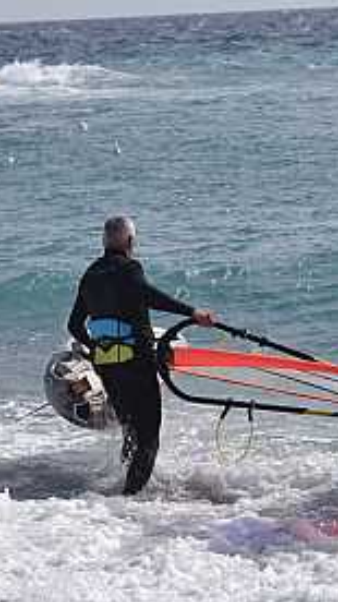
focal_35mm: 204
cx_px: 227
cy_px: 299
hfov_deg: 5.9
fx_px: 3254
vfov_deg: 10.6
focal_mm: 70
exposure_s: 1/3200
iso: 200
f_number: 4
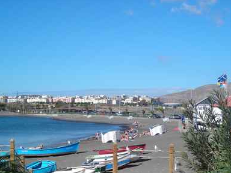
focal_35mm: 64
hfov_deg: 30.3
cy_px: 133
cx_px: 122
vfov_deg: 22.7
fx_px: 427
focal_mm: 6.8
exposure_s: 1/224
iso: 50
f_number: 6.6
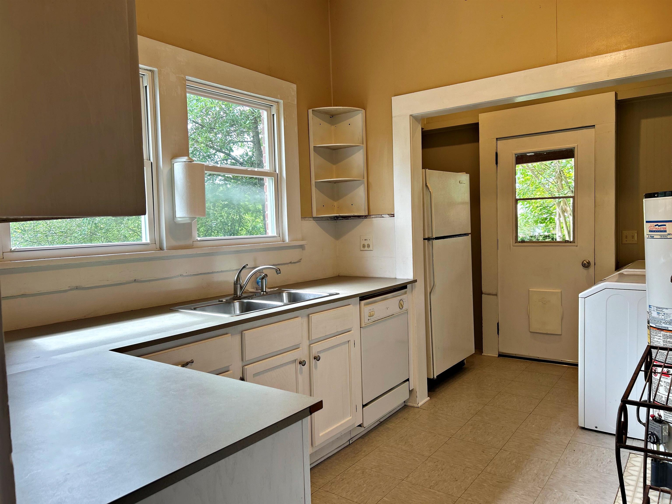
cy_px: 252
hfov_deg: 67.3
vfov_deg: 53.1
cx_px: 336
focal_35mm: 26
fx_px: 505
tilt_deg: -3.3
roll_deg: +2.0
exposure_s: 1/120
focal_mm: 5.7
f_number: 1.5
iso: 40
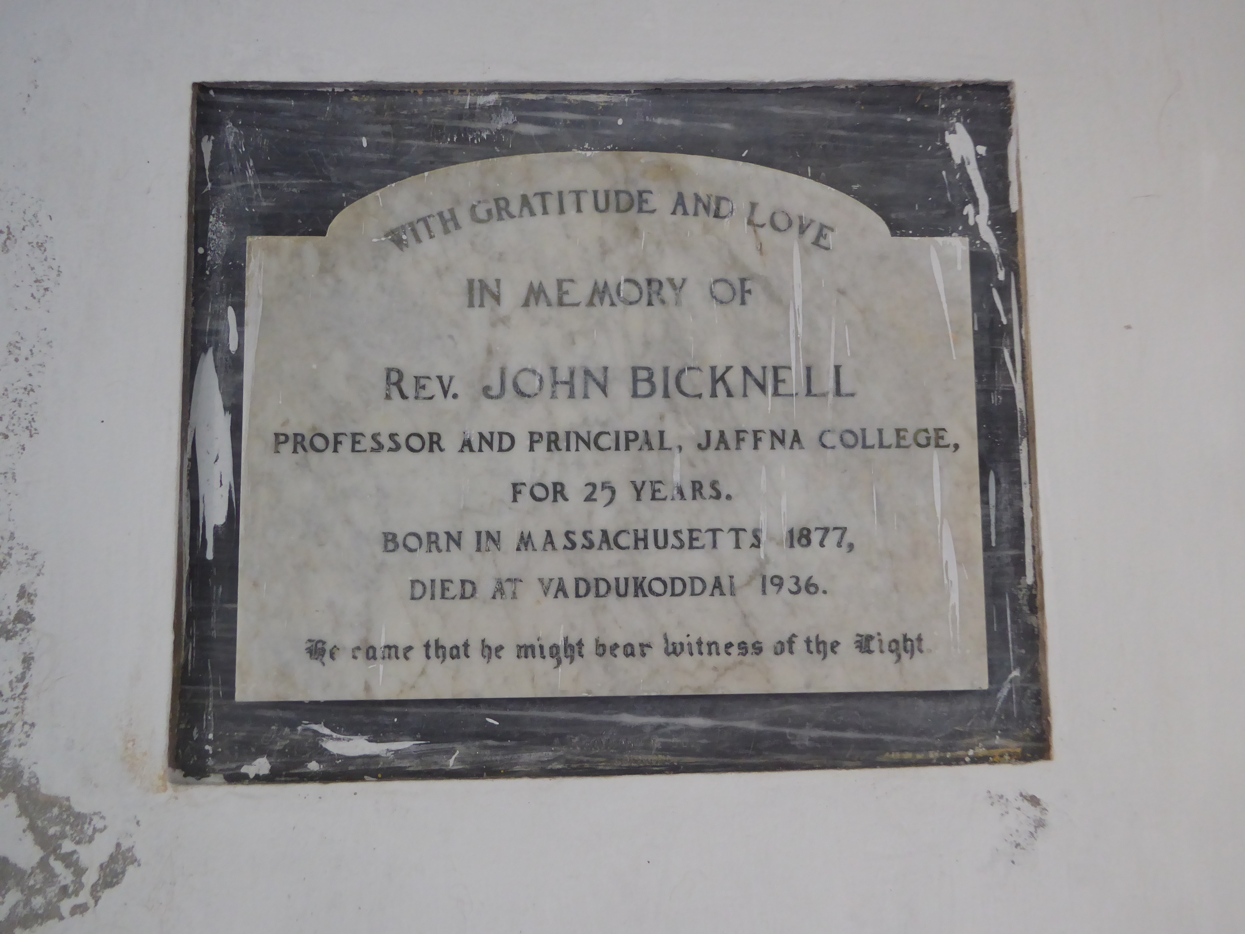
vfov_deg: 44.2
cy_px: 467
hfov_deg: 56.8
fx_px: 1151
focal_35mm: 32
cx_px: 622
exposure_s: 1/40
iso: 400
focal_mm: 5.4
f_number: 3.5
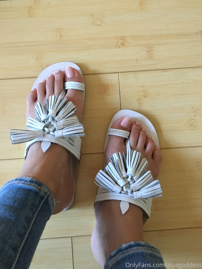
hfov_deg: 48.2
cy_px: 134
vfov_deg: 61.7
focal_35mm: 29
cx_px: 101
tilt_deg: -87.9
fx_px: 226
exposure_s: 1/30
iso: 200
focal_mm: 4.15
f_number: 2.2
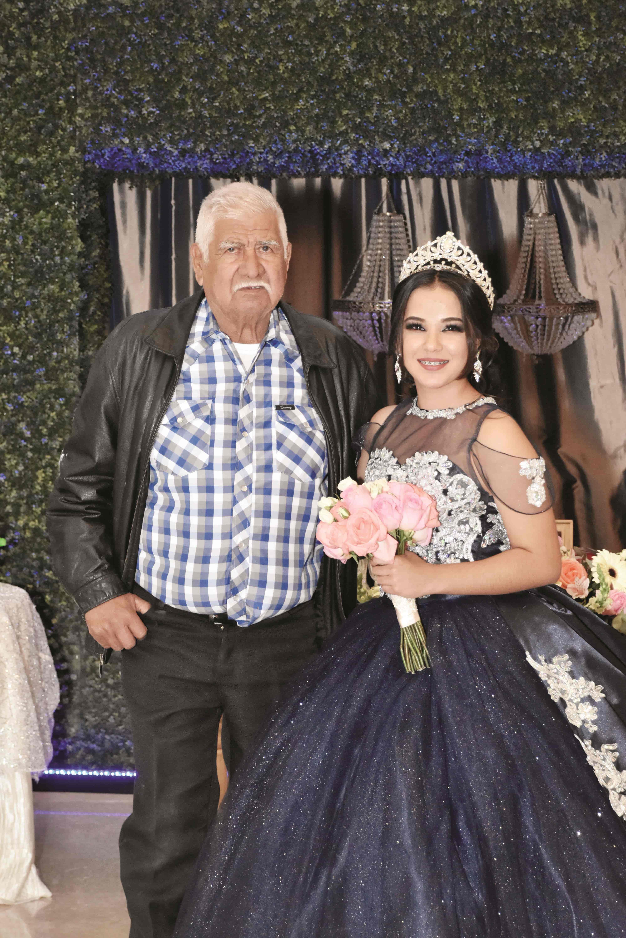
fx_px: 2426
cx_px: 313
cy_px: 469
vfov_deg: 21.9
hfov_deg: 14.7
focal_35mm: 93
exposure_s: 1/60
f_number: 5.6
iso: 1600
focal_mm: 62
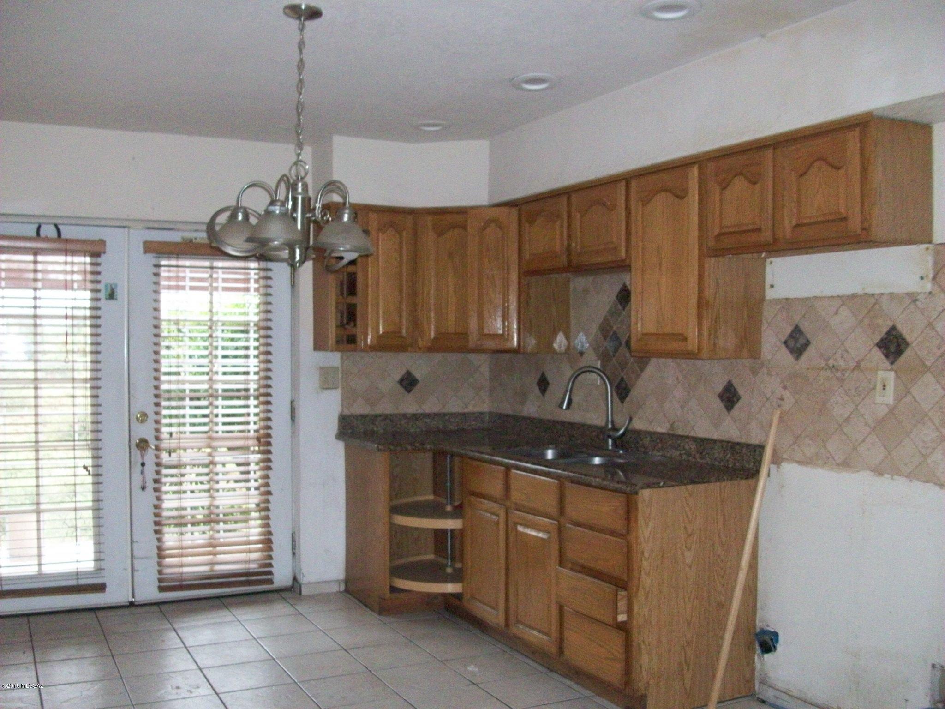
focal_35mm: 34
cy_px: 354
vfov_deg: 41.8
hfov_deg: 54.0
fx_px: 928
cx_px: 472
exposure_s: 1/60
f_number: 2.8
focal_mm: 5.7
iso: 320
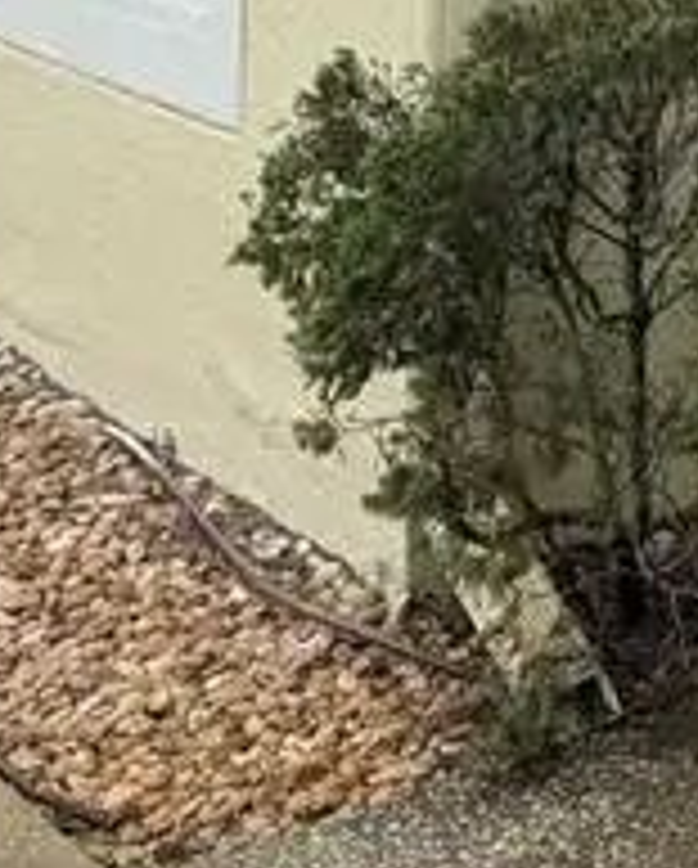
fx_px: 3194
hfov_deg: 11.0
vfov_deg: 13.9
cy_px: -657
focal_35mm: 124
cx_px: 1518
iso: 80
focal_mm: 6.76
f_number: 1.78
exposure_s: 1/5319
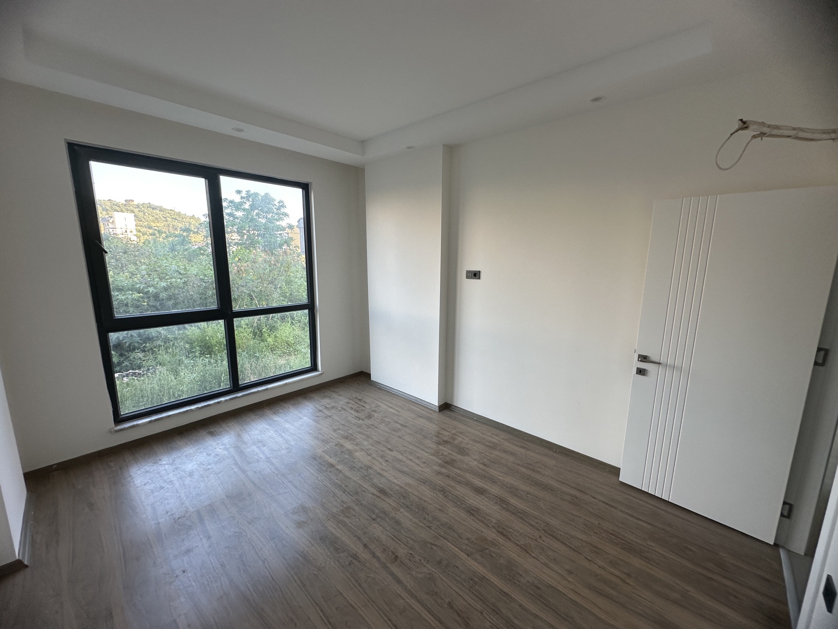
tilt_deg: -9.7
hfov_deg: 102.1
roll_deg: -0.6
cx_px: 419
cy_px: 314
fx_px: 339
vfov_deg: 85.7
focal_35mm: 14
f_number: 2.2
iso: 100
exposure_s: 1/99
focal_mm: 2.22
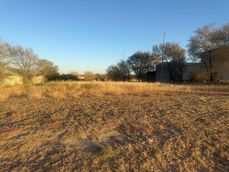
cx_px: 114
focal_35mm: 24
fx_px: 159
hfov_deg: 71.6
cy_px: 86
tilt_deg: -4.3
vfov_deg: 56.8
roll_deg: -0.7
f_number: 1.78
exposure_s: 1/2169
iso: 80
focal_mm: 6.76
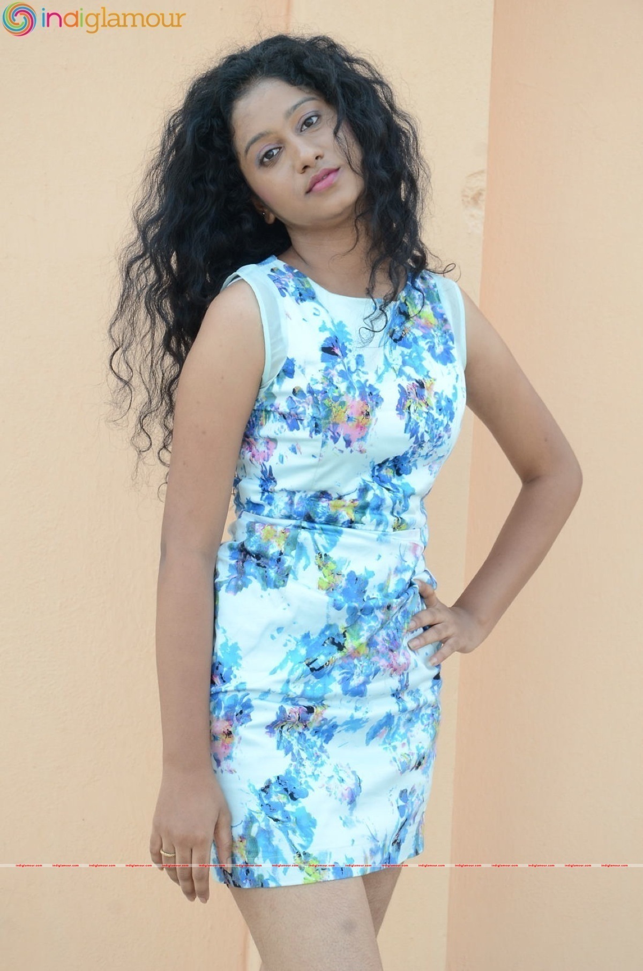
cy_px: 486
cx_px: 322
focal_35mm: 99
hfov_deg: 13.8
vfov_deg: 20.7
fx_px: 2665
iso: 500
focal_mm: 66
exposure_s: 1/125
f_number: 6.3
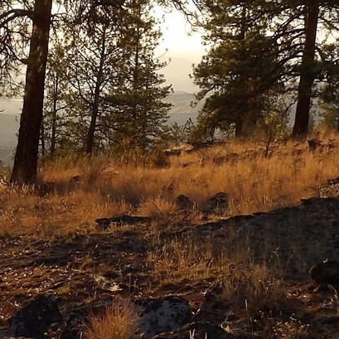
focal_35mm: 83
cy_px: 138
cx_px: 94
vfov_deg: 20.9
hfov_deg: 20.8
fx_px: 920
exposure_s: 1/413
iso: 100
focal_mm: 4.3
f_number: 3.2
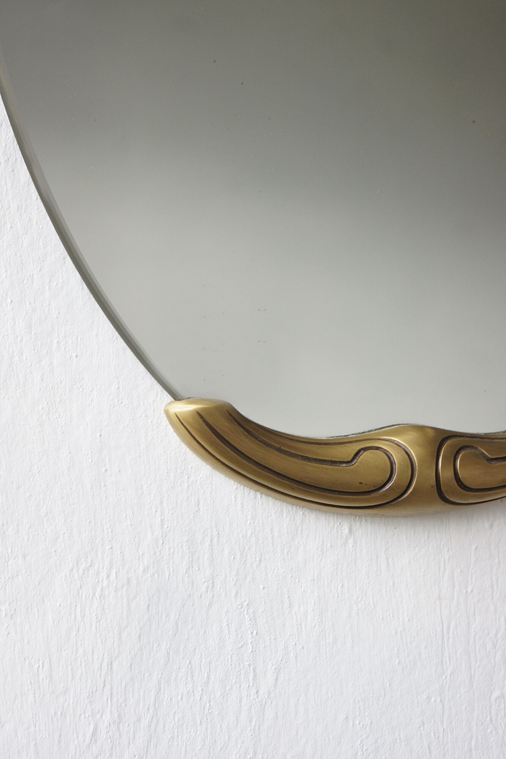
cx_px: 253
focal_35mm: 82
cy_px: 380
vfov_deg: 24.6
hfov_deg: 16.6
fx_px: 1740
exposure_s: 1/25
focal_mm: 55
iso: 400
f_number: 5.6
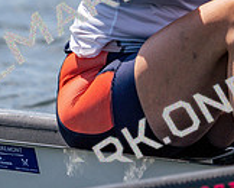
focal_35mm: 817
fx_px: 5665
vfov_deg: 1.9
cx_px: 205
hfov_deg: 2.4
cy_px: -86
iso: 250
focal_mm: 243
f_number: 5.6
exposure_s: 1/2000
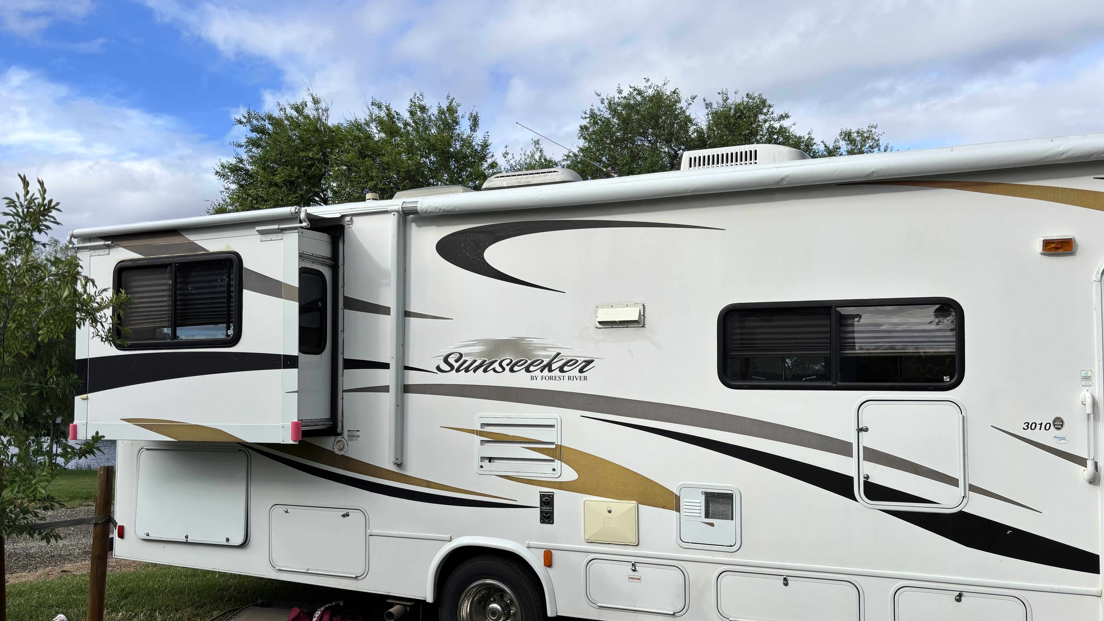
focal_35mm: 29
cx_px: 542
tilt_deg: +3.9
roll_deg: -0.9
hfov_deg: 66.1
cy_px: 344
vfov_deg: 40.1
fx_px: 849
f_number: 1.6
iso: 50
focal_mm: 5.96
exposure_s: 1/3413
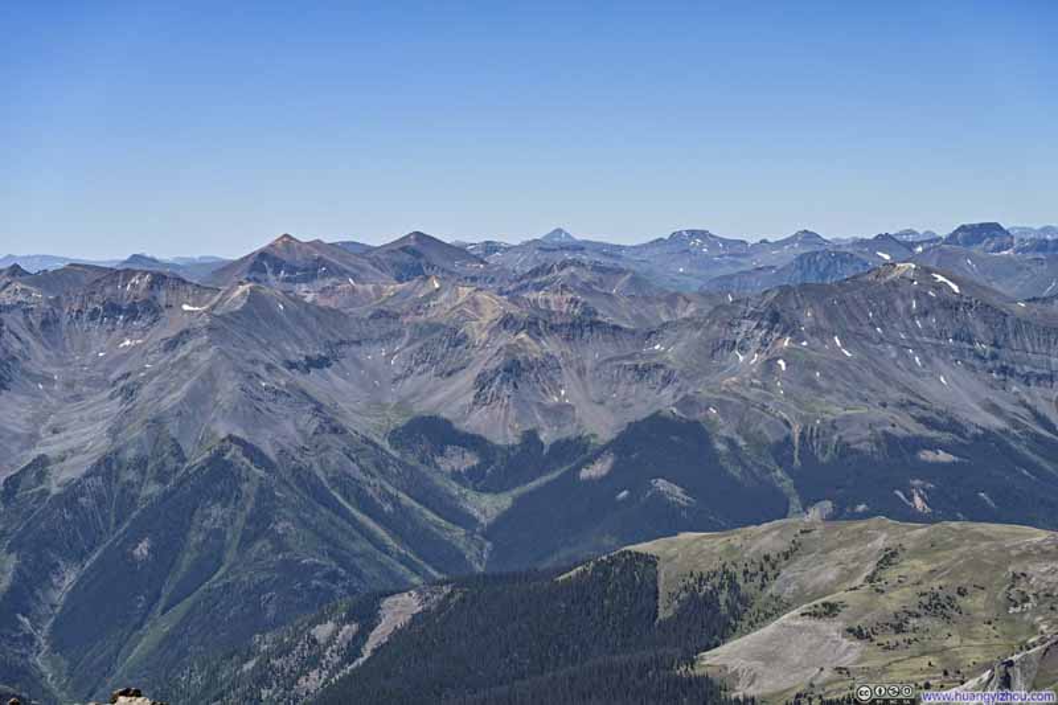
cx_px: 529
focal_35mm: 83
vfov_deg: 16.4
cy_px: 352
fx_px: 2439
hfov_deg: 24.5
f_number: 6.3
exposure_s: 1/640
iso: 64
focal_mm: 83
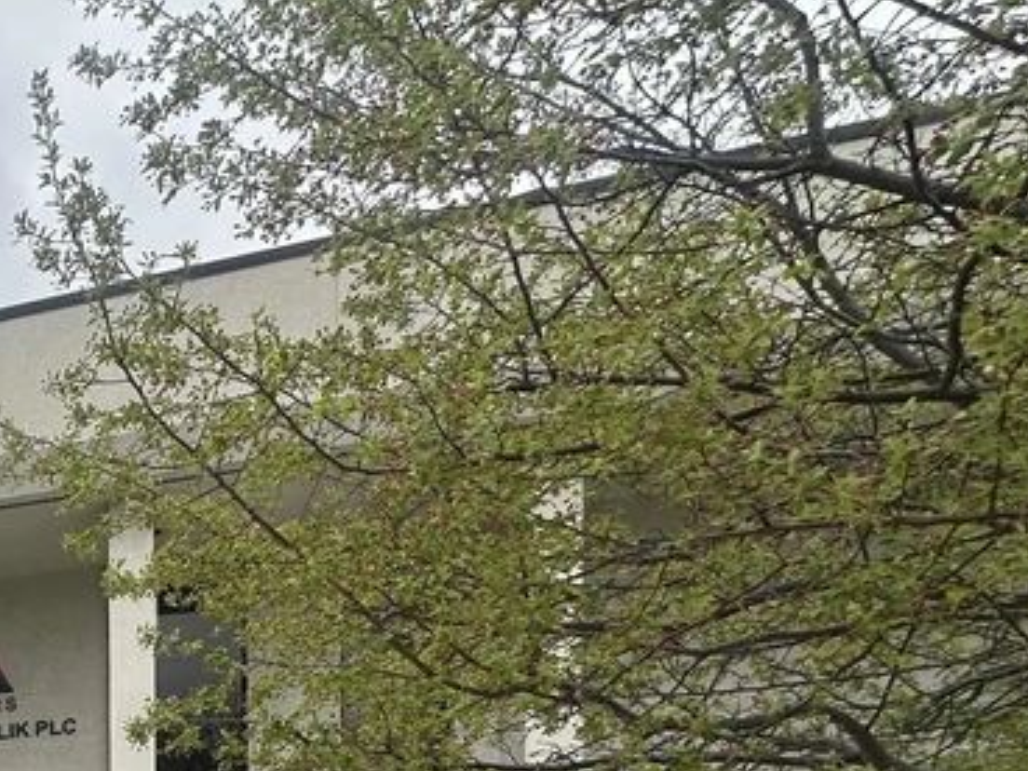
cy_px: 933
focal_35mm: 39
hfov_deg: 32.7
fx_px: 1158
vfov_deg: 30.9
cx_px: -366
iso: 40
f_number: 2.2
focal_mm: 2.22
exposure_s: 1/584
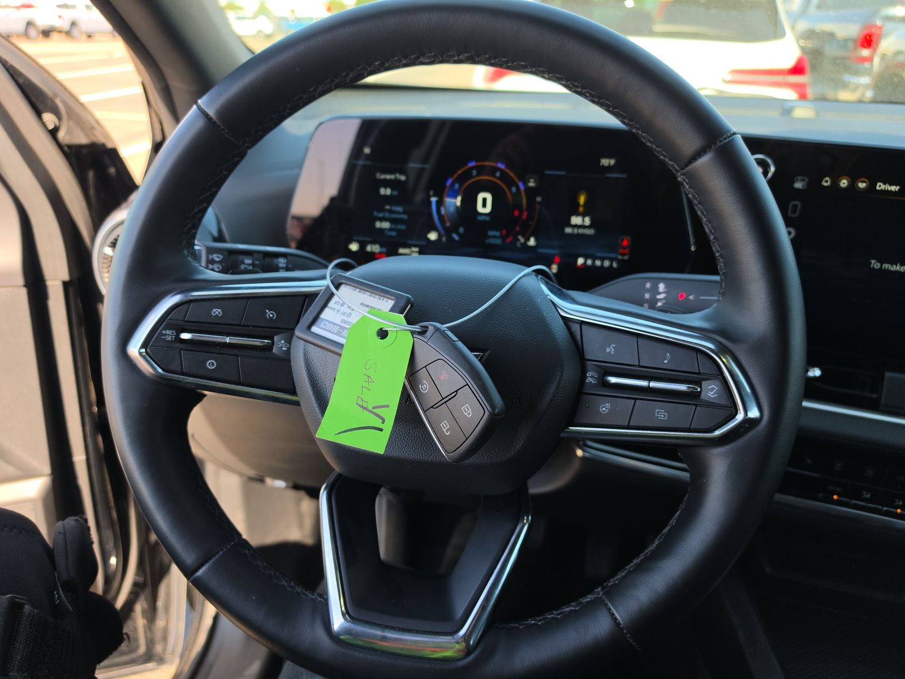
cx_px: 452
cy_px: 340
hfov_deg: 73.9
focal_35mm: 23
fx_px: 601
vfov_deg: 58.9
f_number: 1.4
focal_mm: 6.5
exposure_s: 1/141
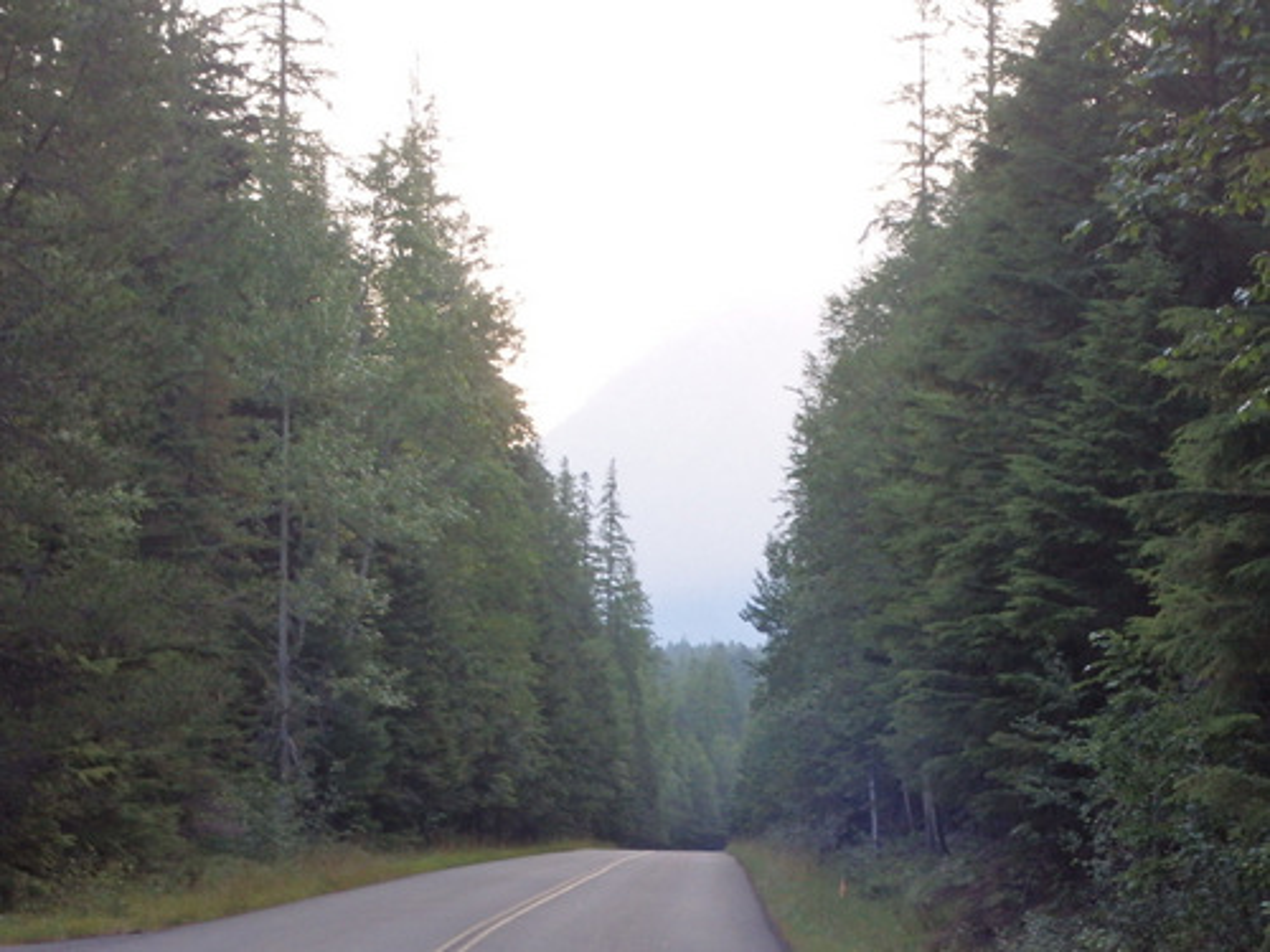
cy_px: 476
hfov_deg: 26.7
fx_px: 2678
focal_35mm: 73
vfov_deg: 20.2
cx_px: 635
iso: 200
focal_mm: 13.1
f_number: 5.7
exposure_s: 1/80
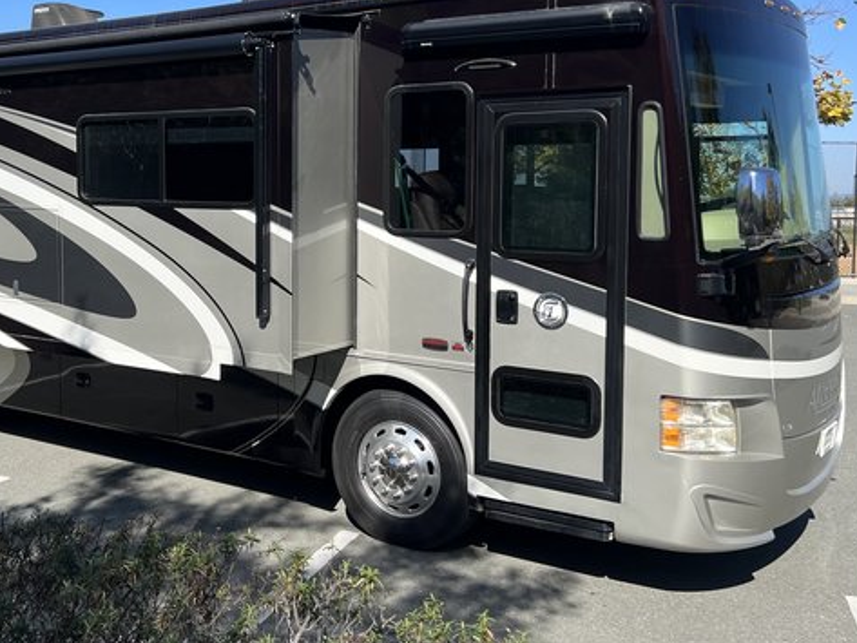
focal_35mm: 44
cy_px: 235
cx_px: 245
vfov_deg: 32.7
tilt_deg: -2.2
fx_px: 1090
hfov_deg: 42.0
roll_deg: -1.7
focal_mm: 5.7
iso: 50
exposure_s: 1/3704
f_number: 1.5
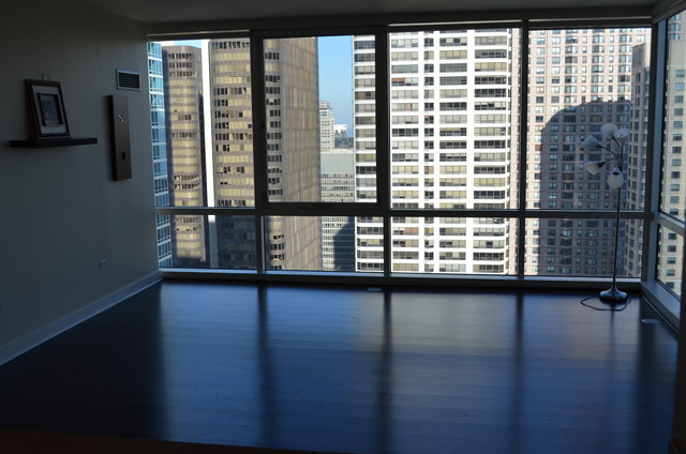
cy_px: 227
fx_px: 685
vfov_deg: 36.7
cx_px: 343
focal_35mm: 36
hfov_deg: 53.2
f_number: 7.1
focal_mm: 24
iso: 200
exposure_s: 1/200
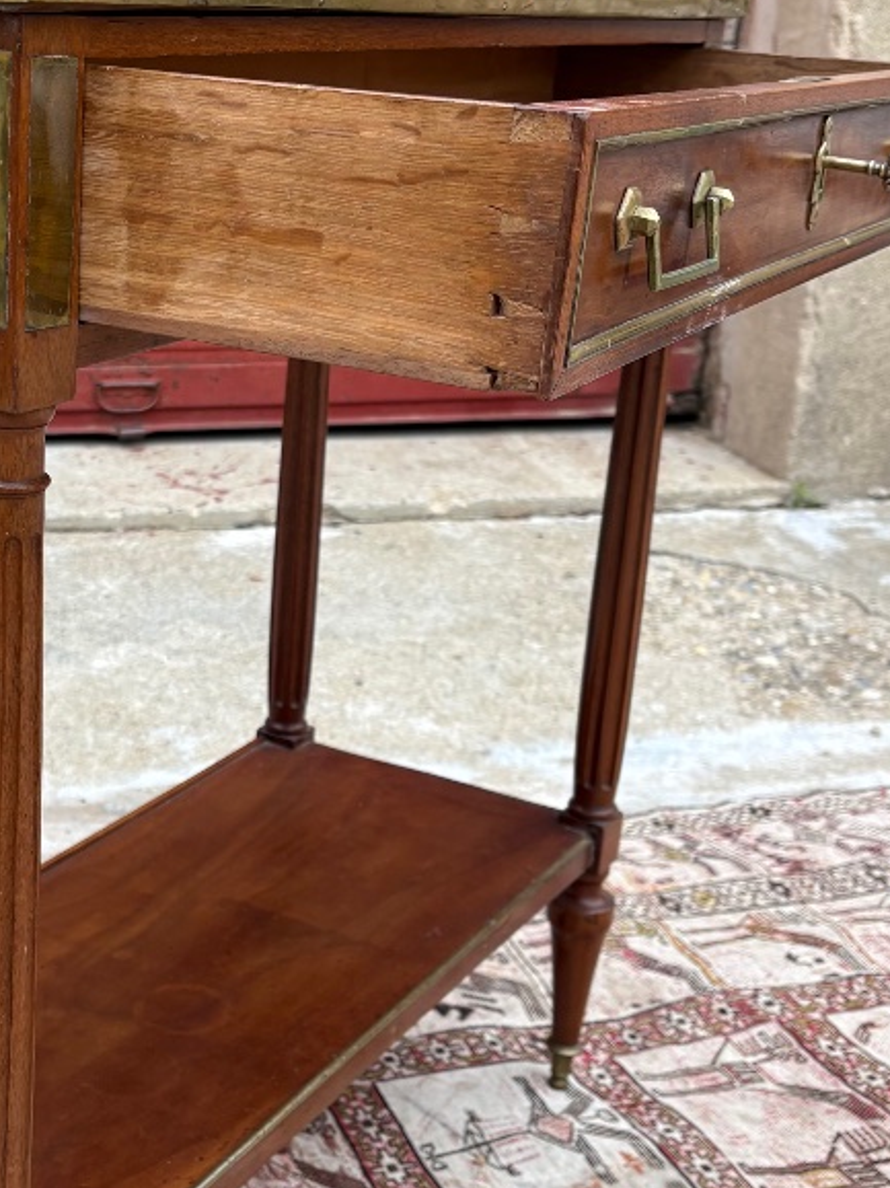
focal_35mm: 54
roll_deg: -1.3
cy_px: 612
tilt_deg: -16.3
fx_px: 1853
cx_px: 193
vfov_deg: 35.6
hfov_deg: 26.6
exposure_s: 1/390
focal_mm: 5.96
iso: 50
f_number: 1.6
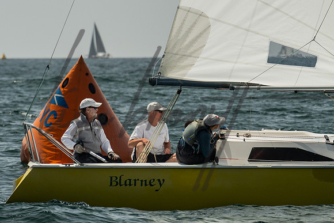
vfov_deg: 3.3
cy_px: 52
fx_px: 3886
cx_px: 172
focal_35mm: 419
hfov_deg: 4.9
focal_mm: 200
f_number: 6.3
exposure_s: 1/1000
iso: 320
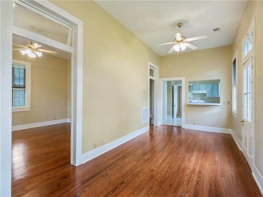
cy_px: 98
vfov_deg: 78.1
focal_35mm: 16
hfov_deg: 94.5
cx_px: 132
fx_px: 122
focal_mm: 8
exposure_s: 1/20
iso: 800
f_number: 5.6
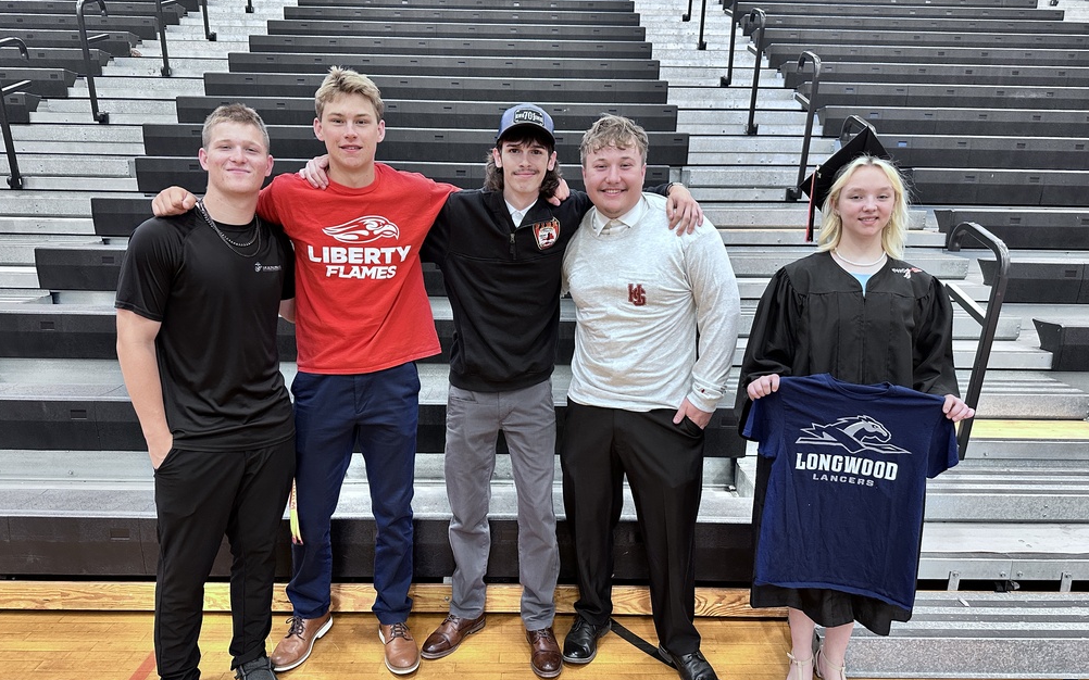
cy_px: 349
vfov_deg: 47.6
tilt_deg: -11.2
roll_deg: -1.2
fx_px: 772
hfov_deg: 70.4
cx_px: 541
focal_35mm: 26
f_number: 1.78
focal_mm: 6.86
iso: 200
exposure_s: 1/60
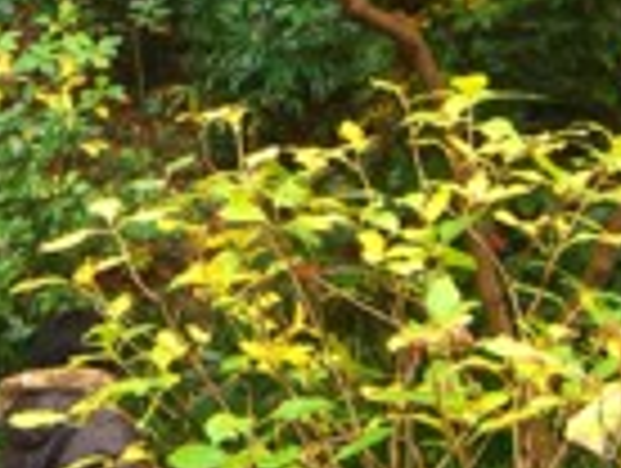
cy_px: -18
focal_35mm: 124
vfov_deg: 11.8
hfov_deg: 15.7
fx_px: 2228
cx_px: 108
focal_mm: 7.9
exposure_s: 1/125
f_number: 2.8
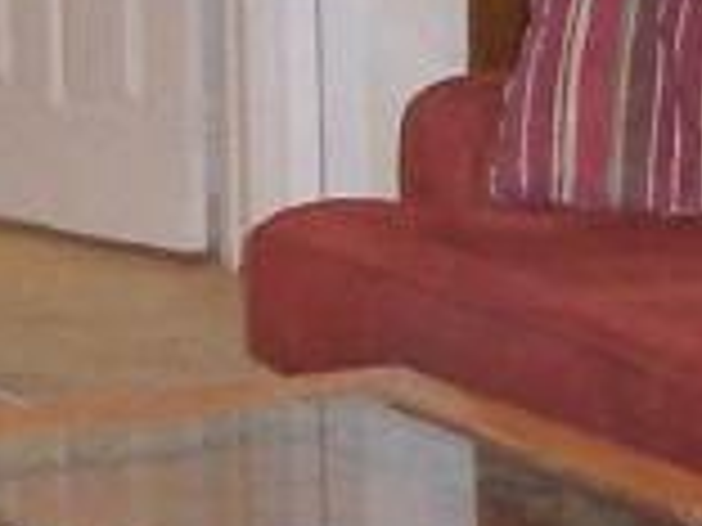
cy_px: 229
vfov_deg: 6.1
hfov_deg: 8.0
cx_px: 994
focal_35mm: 243
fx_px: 4928
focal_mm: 5.6
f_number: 2.8
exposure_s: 1/60
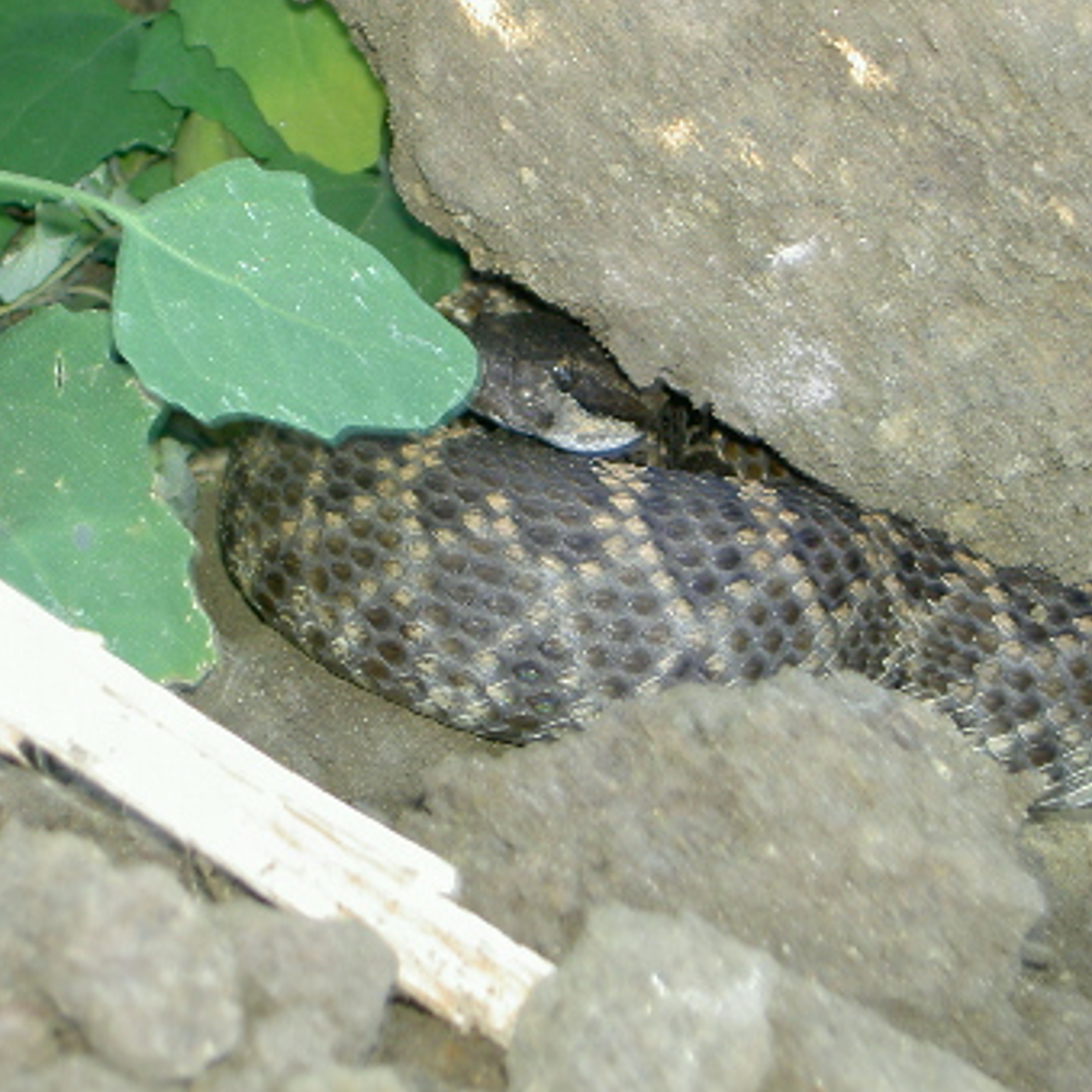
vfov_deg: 12.5
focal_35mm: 140
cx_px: 538
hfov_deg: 12.5
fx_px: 4997
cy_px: 503
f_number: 4.1
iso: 100
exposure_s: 1/13
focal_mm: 17.4
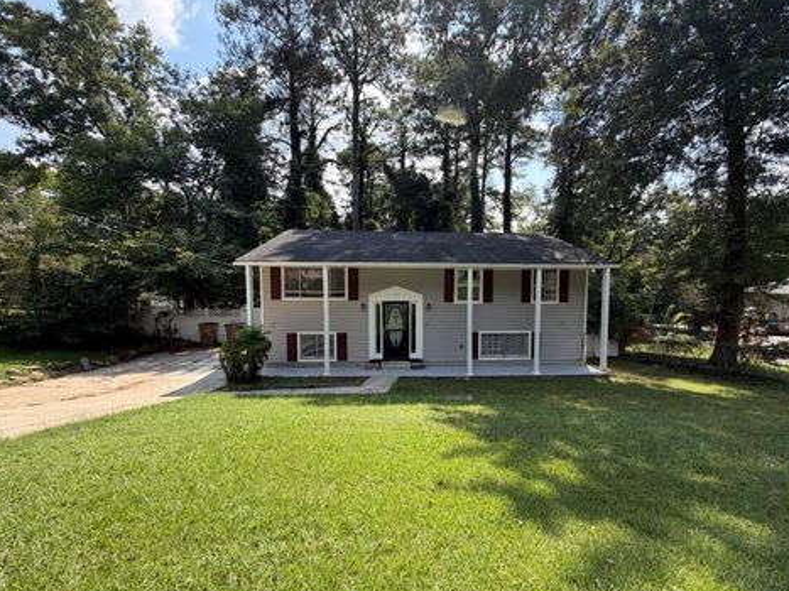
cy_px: 312
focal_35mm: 15
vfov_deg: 81.6
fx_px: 342
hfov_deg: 98.1
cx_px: 416
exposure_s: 1/502
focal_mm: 2.22
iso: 40
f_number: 2.2
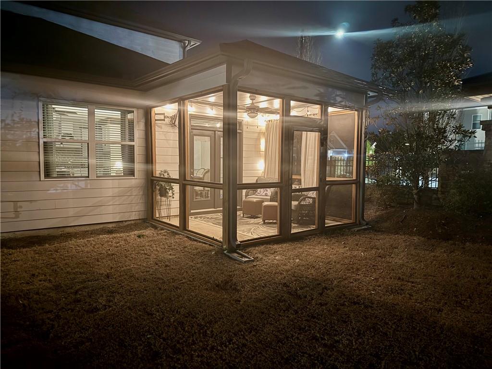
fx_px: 341
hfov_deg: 71.6
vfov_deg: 56.8
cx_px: 246
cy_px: 184
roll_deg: -0.7
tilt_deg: -1.9
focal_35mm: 24
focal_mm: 6.76
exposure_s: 1/7
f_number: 1.78
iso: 800
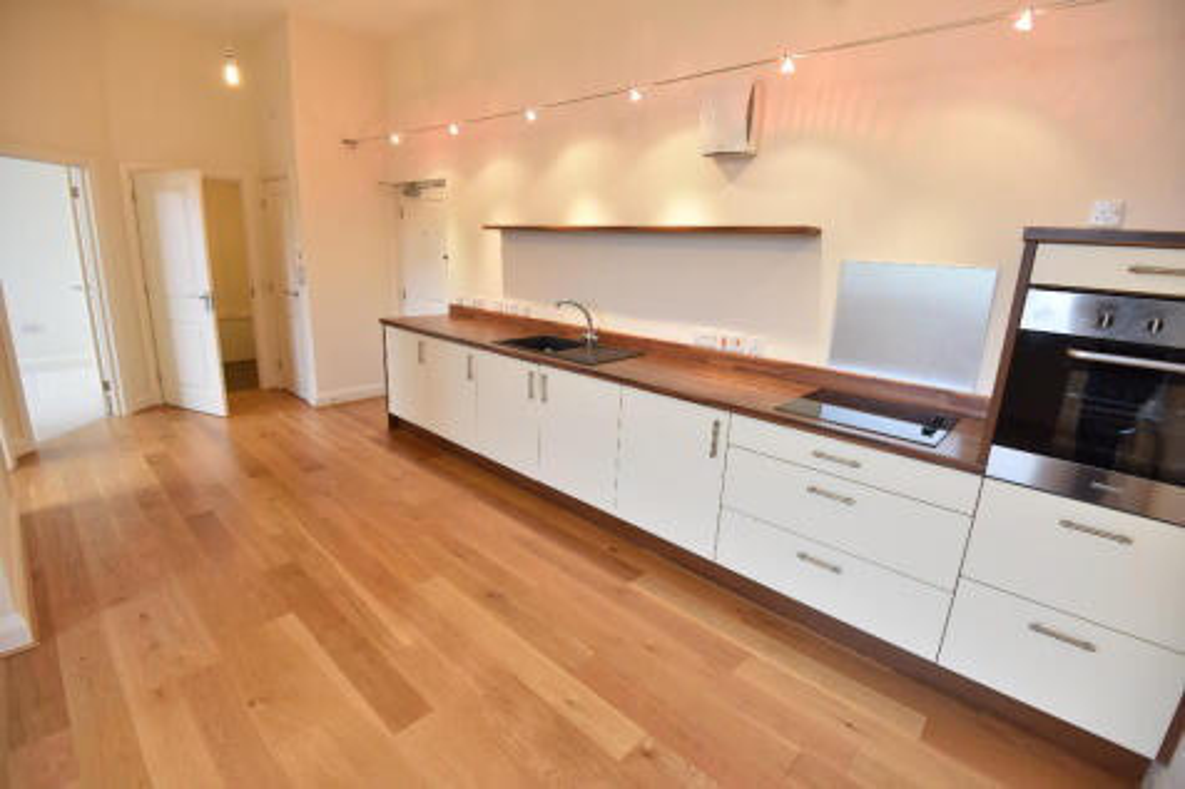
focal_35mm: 16
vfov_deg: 73.7
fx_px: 526
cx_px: 592
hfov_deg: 96.8
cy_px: 394
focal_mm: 16
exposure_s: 1/80
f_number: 4.5
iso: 800
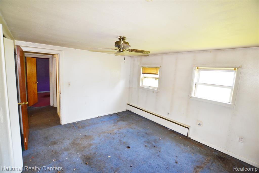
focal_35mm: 15
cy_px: 86
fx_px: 108
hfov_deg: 100.4
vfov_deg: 77.3
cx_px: 130
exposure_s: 1/60
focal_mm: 10
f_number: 4
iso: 400
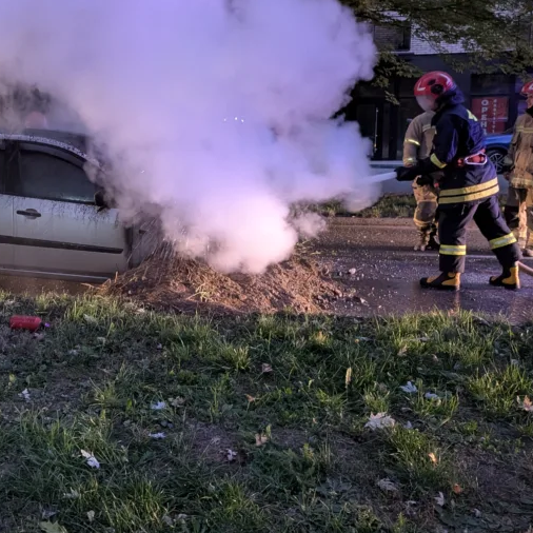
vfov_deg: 39.1
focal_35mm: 43
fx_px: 749
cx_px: 68
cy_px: 235
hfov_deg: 37.0
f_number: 1.68
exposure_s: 1/40.9
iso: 1340
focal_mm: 6.9
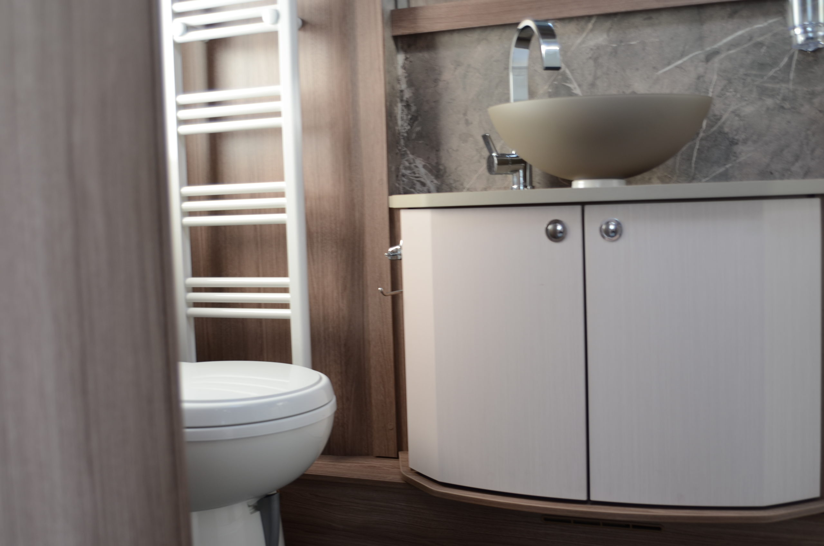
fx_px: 925
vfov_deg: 32.9
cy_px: 273
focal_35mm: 40
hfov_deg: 48.0
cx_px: 412
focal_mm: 27
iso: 100
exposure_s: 1/13
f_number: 2.8
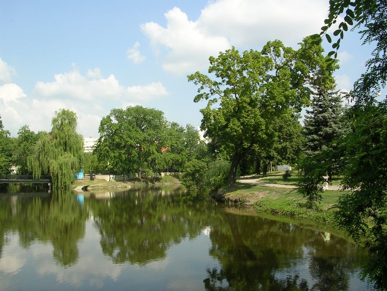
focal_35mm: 38
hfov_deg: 49.0
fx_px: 425
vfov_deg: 37.7
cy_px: 146
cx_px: 194
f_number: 5.6
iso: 50
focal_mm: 5.8
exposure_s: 1/203
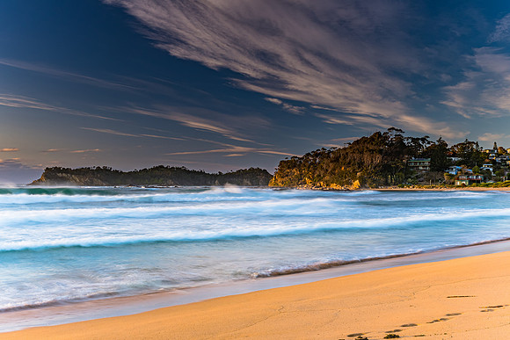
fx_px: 599
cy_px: 170
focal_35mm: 42
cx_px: 255
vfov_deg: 31.7
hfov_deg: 46.1
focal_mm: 28
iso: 64
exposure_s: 1.3
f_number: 13
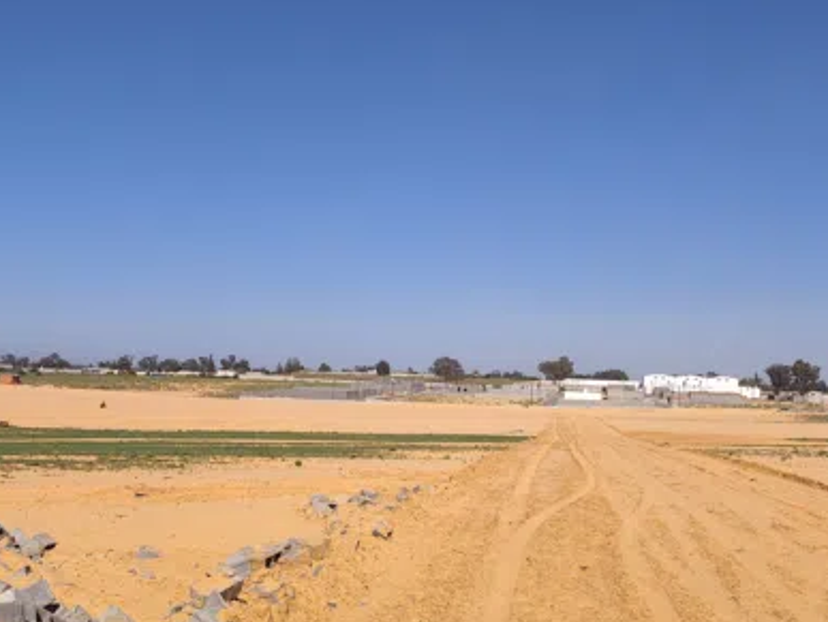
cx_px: 466
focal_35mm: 38
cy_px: 374
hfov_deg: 48.8
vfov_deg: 37.6
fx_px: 910
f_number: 1.7
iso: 50
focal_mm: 6.07
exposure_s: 1/912
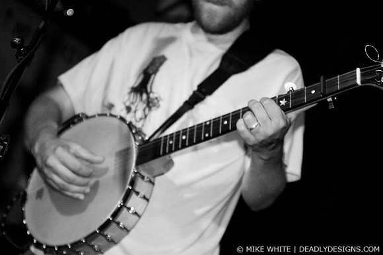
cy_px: 128
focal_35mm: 105
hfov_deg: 19.5
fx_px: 1116
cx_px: 192
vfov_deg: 13.0
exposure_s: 1/40
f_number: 2.8
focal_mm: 70
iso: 1000
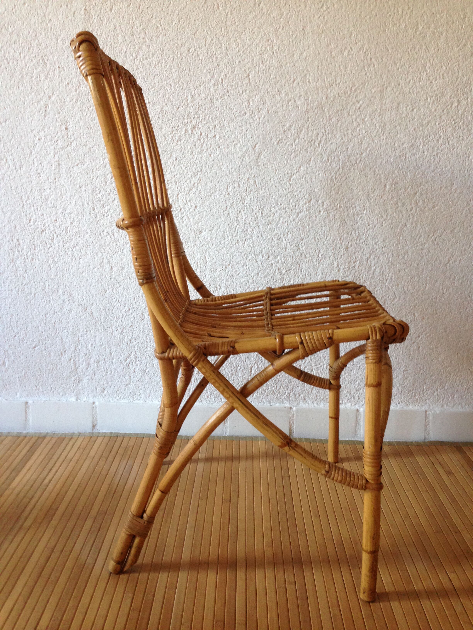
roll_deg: -0.7
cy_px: 315
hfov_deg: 42.9
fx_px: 601
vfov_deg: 55.4
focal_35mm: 33
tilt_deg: -10.1
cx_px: 236
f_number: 2.4
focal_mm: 4.12
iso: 125
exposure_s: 1/20
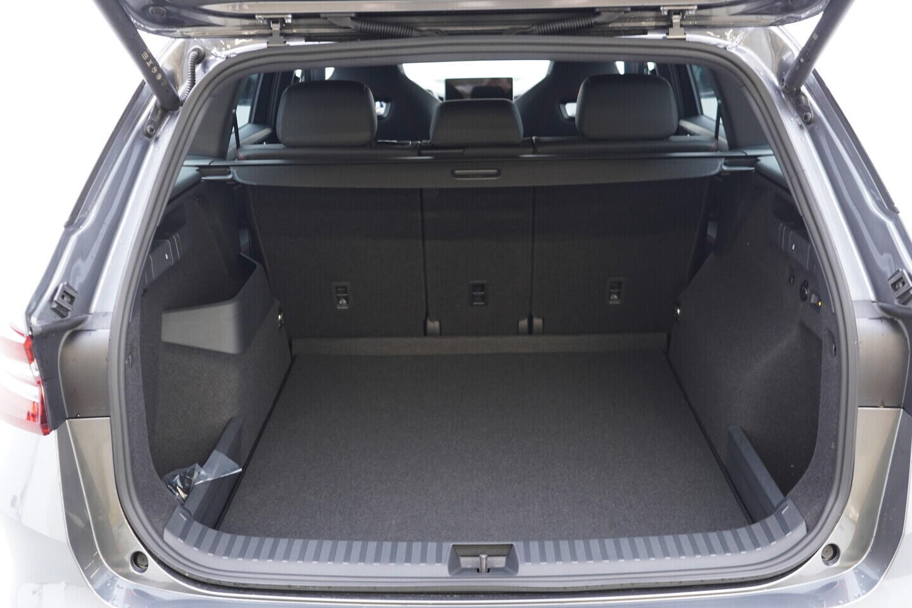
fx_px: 912
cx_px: 456
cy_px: 304
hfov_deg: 53.1
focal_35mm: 36
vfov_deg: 36.9
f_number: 2.8
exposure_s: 1/40
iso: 800
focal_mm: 24
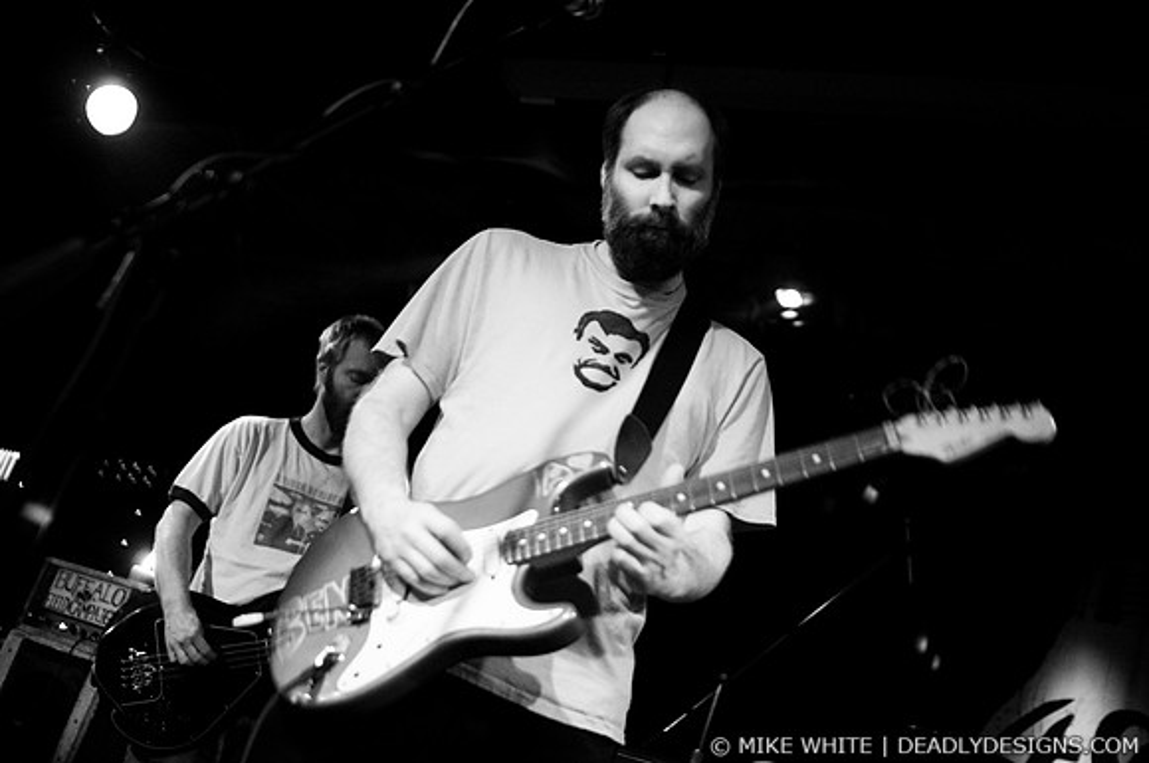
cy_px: 382
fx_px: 1434
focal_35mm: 45
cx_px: 574
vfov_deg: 29.8
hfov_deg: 43.7
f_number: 2
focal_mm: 30
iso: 1000
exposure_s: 1/50
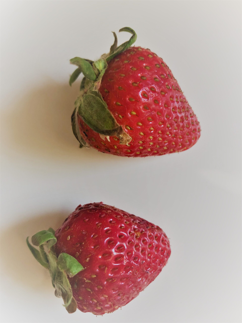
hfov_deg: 48.2
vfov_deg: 61.7
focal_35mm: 29
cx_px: 121
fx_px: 270
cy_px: 162
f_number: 1.8
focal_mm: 3.99
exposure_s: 1/15
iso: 40
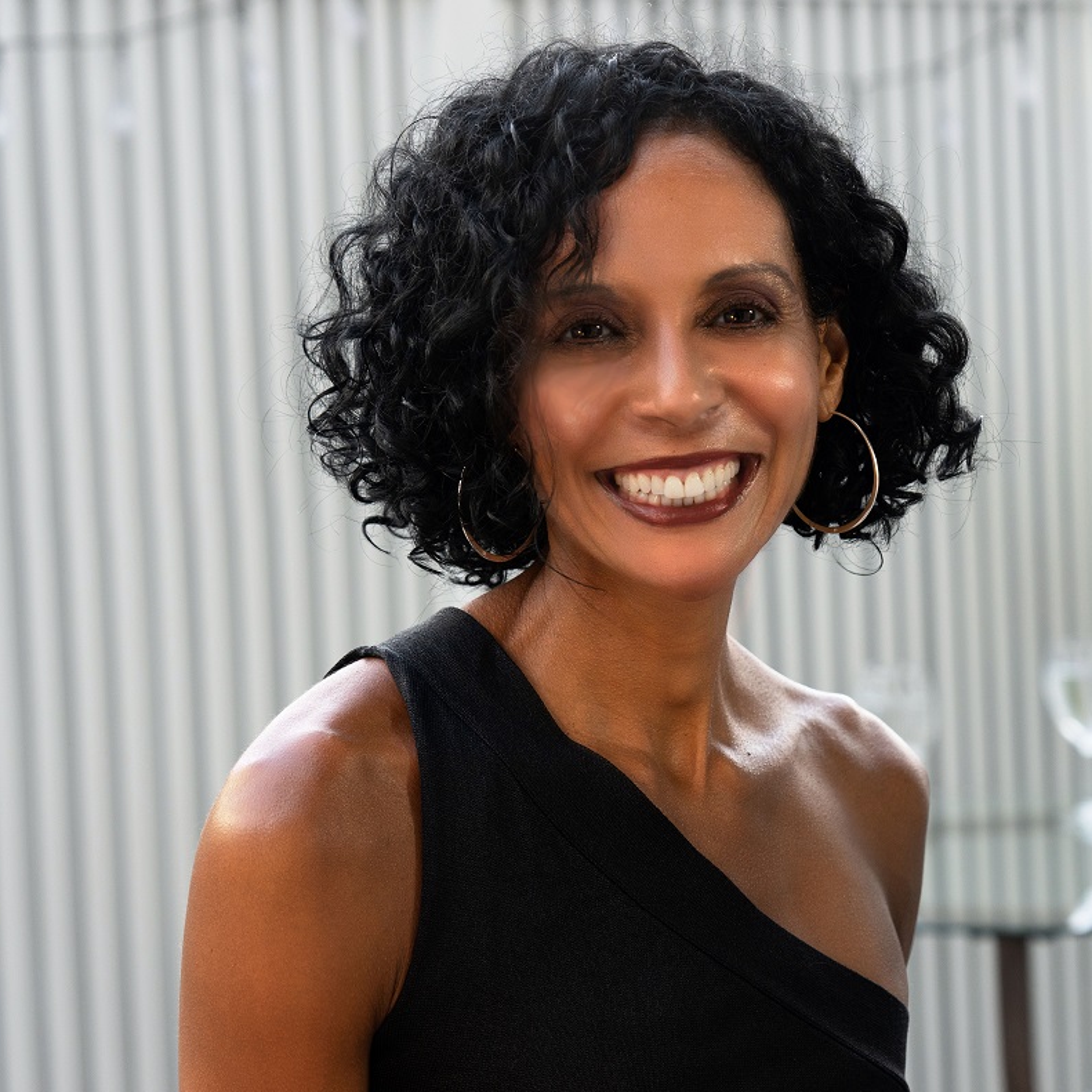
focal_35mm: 116
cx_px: 761
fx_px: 4140
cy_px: 549
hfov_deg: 15.0
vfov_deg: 15.0
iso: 500
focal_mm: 90
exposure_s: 1/200
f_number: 5.6
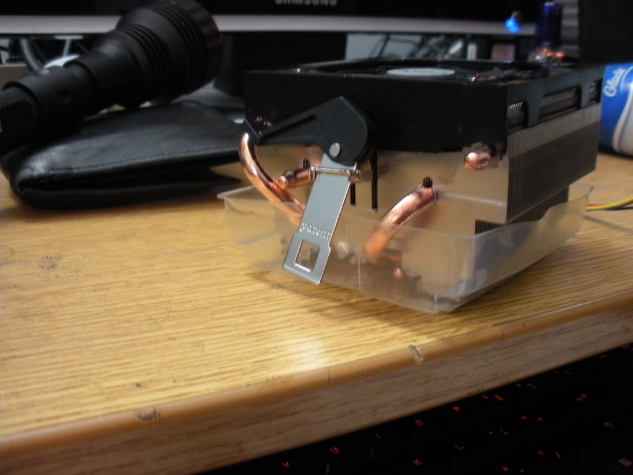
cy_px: 238
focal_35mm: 35
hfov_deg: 52.6
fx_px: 640
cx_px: 316
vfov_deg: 40.7
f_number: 3.5
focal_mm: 6.3
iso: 400
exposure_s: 1/8.6
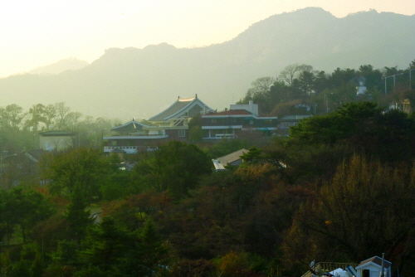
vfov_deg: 18.0
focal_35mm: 76
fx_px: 877
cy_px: 138
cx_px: 208
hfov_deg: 26.6
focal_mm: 44
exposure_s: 1/30
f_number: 14
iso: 100
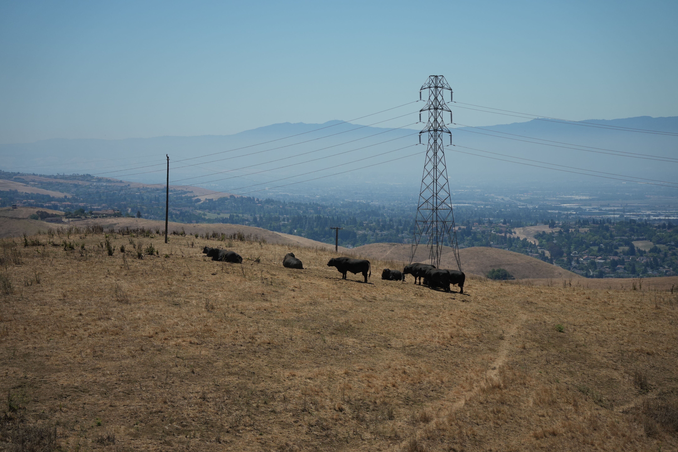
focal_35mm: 125
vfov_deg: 11.0
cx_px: 339
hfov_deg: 16.4
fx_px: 2354
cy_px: 226
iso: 500
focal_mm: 125
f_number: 5.6
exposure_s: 1/4000
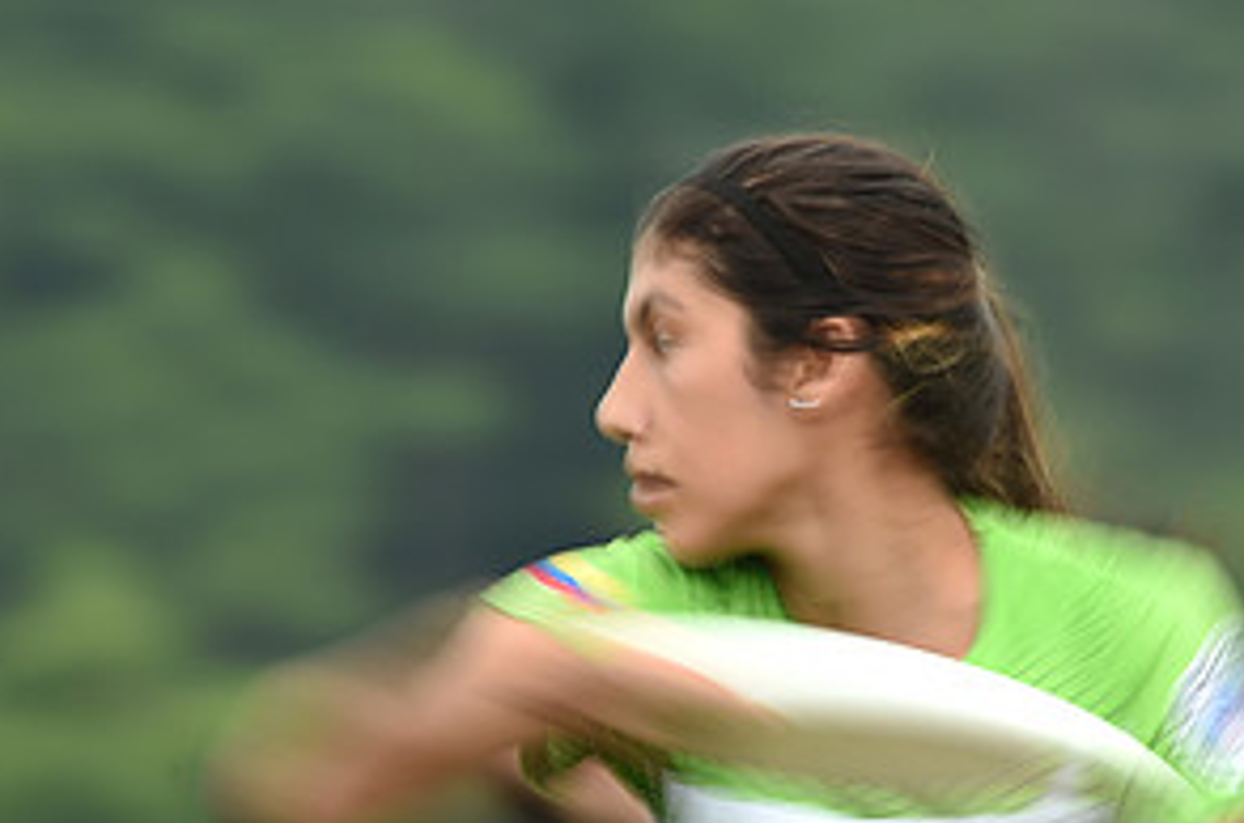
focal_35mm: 793
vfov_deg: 1.7
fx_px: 27343
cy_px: 660
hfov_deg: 2.6
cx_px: 794
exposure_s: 1/25
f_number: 13
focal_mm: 400
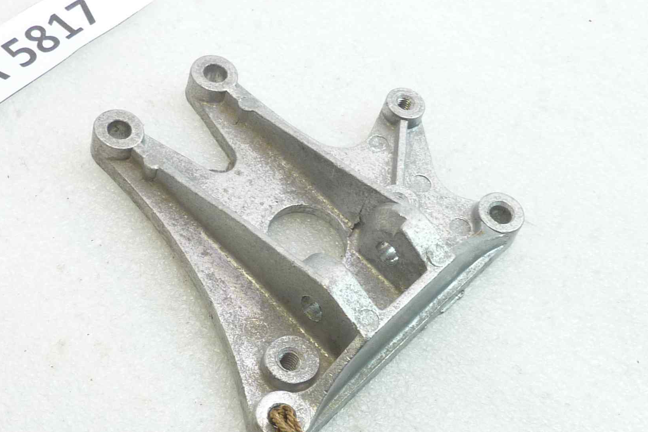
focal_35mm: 62
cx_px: 272
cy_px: 380
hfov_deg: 32.3
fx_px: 1116
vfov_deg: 21.5
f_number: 3.3
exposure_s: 1/15
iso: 80
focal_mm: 4.4
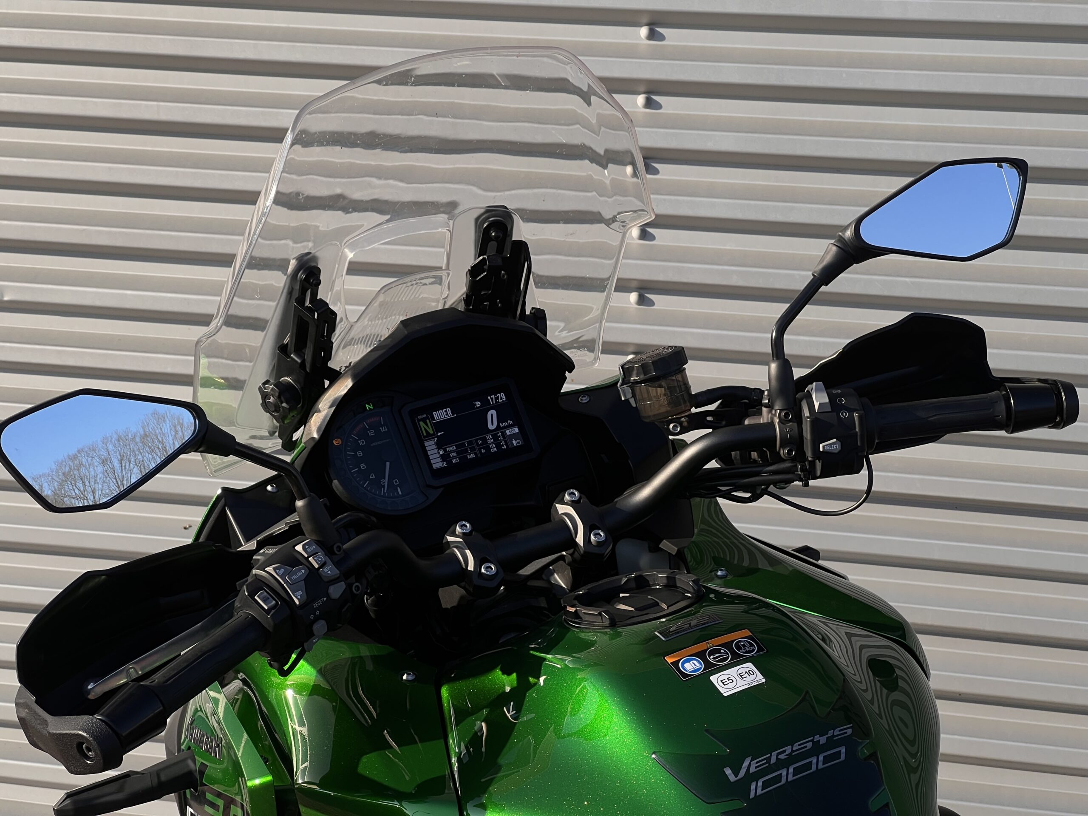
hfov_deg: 25.3
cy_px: 408
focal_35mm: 77
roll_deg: -1.0
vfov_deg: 19.1
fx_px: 2420
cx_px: 544
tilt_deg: -11.1
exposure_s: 1/384
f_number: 2.8
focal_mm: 9
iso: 32
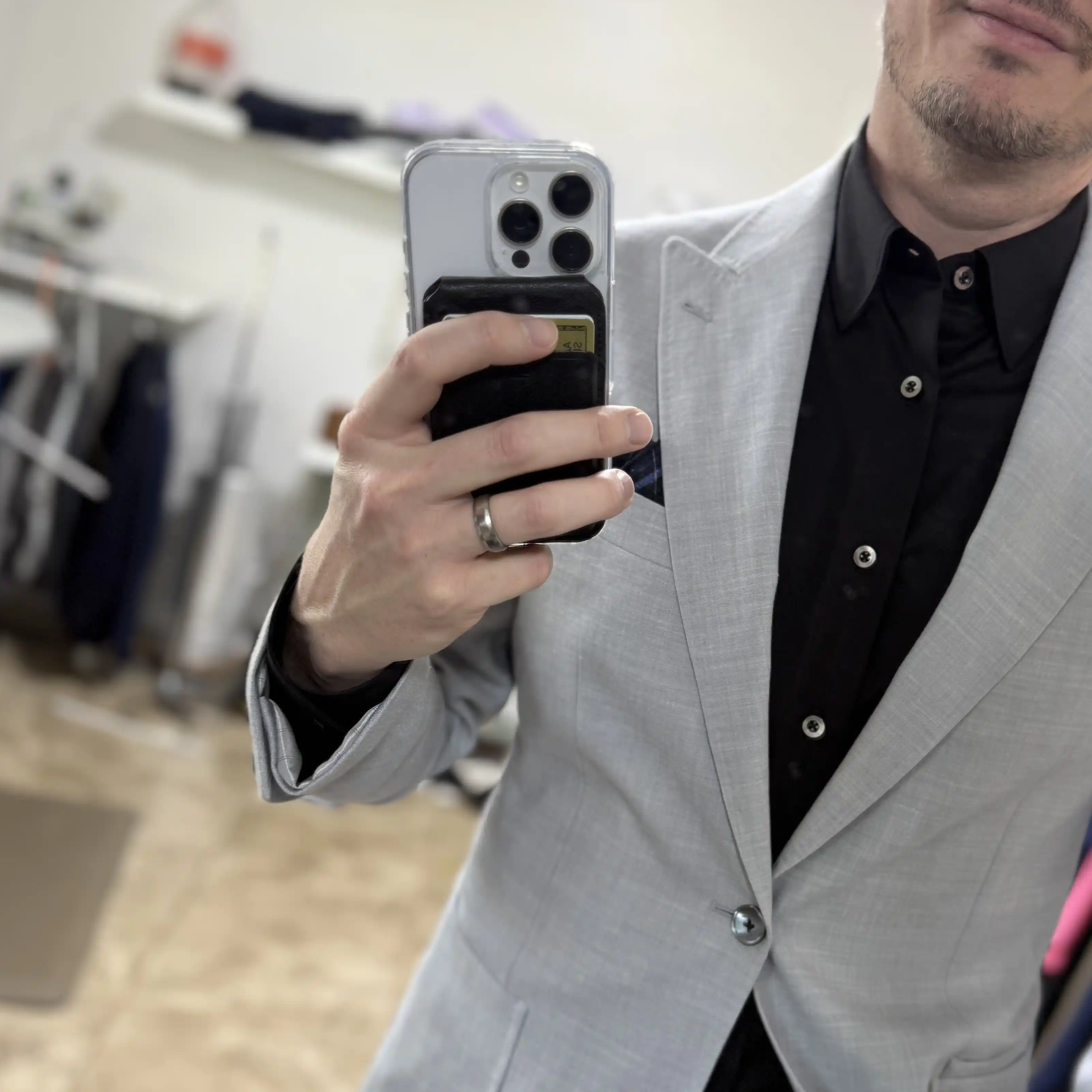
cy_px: 608
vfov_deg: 43.8
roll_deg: -16.6
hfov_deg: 43.5
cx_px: 683
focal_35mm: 38
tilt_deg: -12.1
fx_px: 1356
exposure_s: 1/60
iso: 125
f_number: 1.78
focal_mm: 6.76
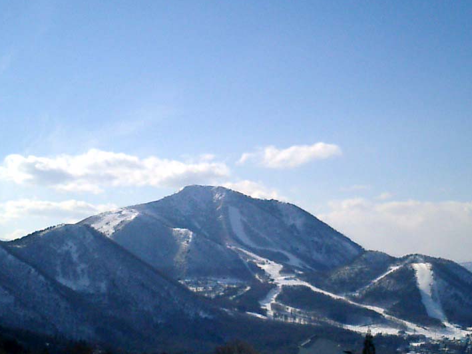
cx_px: 258
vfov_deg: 22.4
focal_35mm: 65
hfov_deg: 29.8
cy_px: 269
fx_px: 886
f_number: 3.2
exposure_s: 1/6400
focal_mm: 7.5
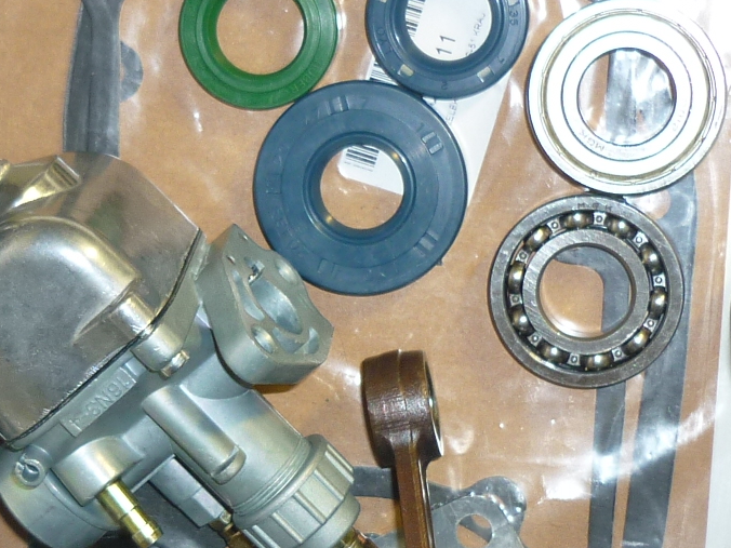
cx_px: 189
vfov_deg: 14.8
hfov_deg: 19.5
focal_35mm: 100
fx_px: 2112
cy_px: 343
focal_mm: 5.5
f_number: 2.8
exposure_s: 1/30
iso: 100
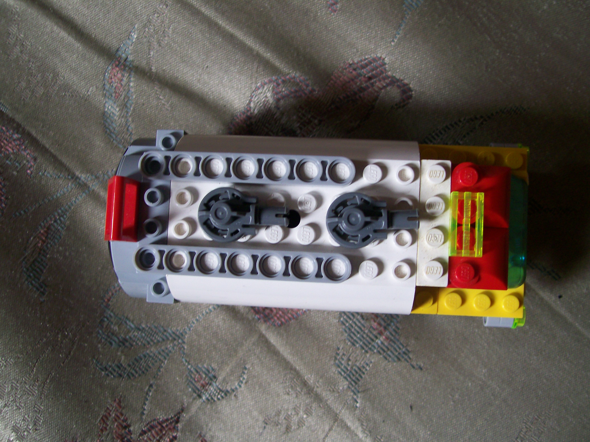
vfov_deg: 39.7
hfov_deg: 51.4
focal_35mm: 36
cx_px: 295
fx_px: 614
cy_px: 221
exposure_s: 1/33.4
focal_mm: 6
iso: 80
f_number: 2.7
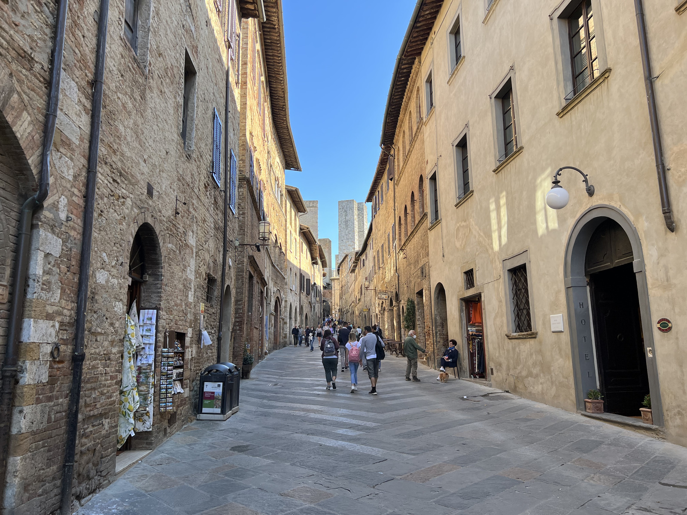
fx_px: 516
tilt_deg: +10.7
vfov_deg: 53.1
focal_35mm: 26
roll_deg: +1.1
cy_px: 258
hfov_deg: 67.3
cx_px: 344
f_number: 1.5
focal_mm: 5.7
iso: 50
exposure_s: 1/621
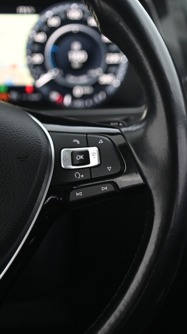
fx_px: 909
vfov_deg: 20.8
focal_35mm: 103
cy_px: 167
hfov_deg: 11.7
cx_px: 164
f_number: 4
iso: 2000
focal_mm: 65
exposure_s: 1/15
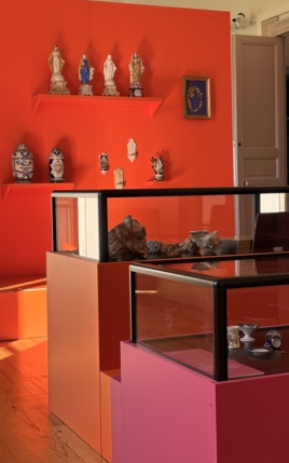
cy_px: 223
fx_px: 769
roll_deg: +1.5
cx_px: 147
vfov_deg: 33.5
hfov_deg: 21.3
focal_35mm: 61
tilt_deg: -1.6
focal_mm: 5.96
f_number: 1.6
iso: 64
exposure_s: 1/167
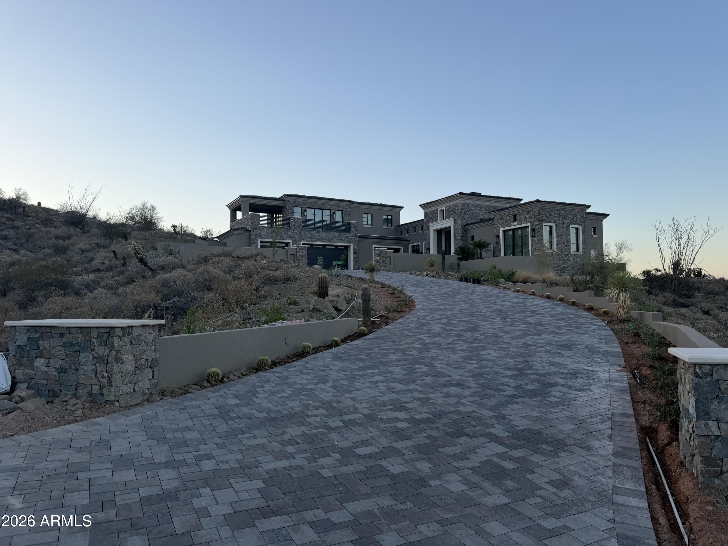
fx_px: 505
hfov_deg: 71.6
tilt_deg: +2.2
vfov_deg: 56.8
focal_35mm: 24
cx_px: 364
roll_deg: +0.6
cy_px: 273
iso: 80
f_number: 1.78
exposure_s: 1/1032
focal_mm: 6.76
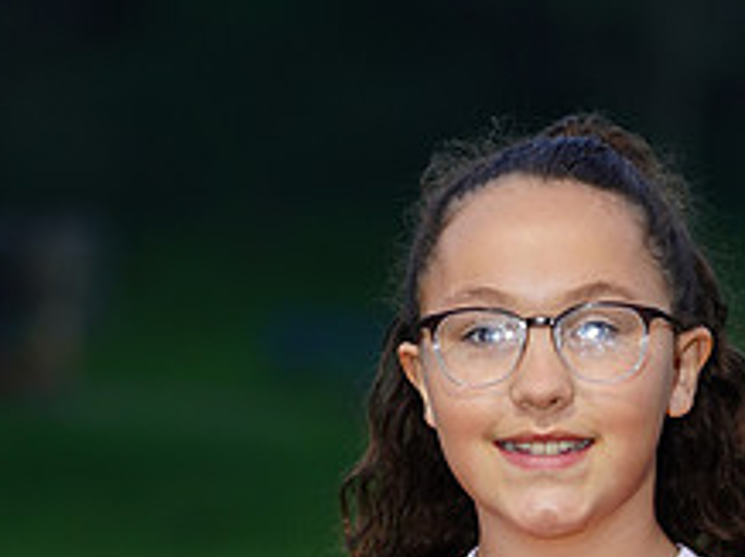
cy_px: 769
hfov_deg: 3.9
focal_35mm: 512
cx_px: 533
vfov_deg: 2.9
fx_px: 11007
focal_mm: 200
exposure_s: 1/25
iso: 320
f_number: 5.6
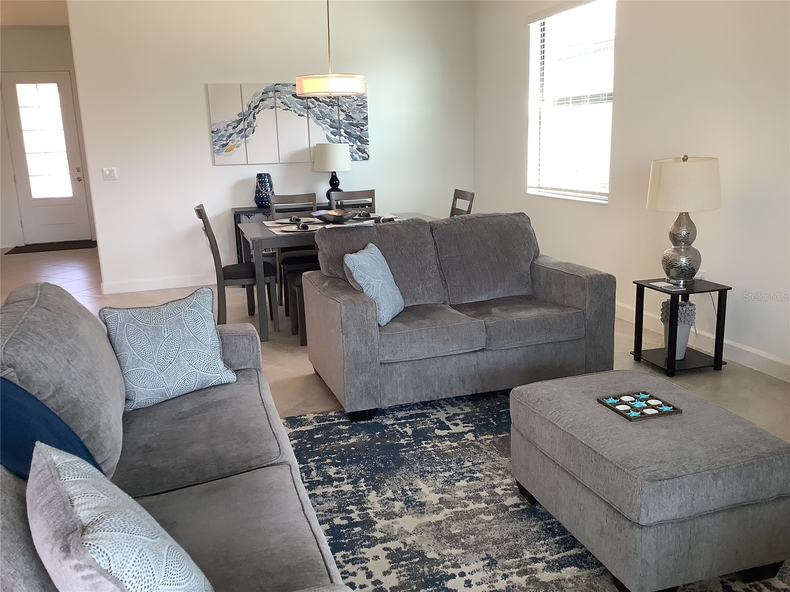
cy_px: 296
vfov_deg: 45.4
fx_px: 707
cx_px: 395
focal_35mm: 31
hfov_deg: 58.4
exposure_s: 1/60
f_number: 2.4
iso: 80
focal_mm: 3.3
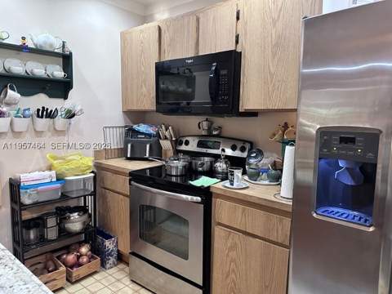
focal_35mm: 24
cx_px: 196
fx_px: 272
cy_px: 147
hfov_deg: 71.6
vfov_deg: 56.8
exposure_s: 1/60
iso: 800
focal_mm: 6.86
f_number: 1.78
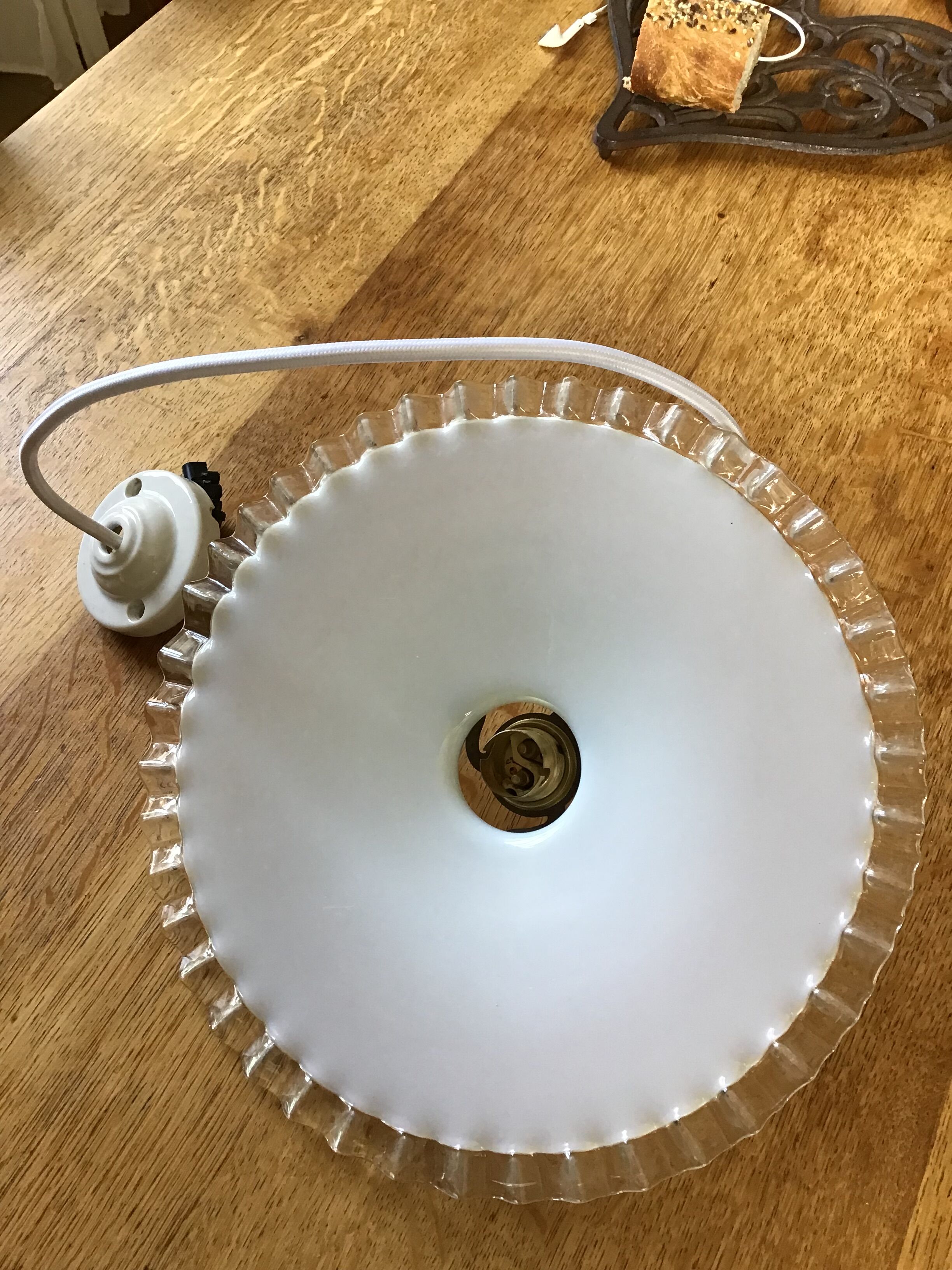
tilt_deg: -57.6
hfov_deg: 45.4
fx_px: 1137
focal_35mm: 31
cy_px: 635
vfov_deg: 58.4
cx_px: 476
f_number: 2.4
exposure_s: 1/33
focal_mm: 3.3
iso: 40
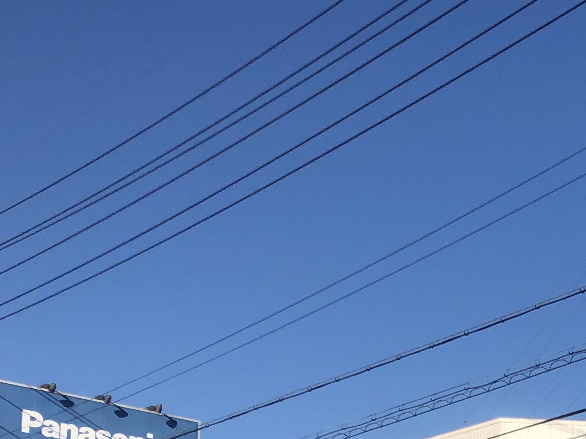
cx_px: 732
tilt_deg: +8.1
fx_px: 1490
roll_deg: -0.5
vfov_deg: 15.4
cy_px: 669
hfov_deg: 20.6
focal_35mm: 88
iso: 20
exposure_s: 1/3040
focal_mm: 4
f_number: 1.8
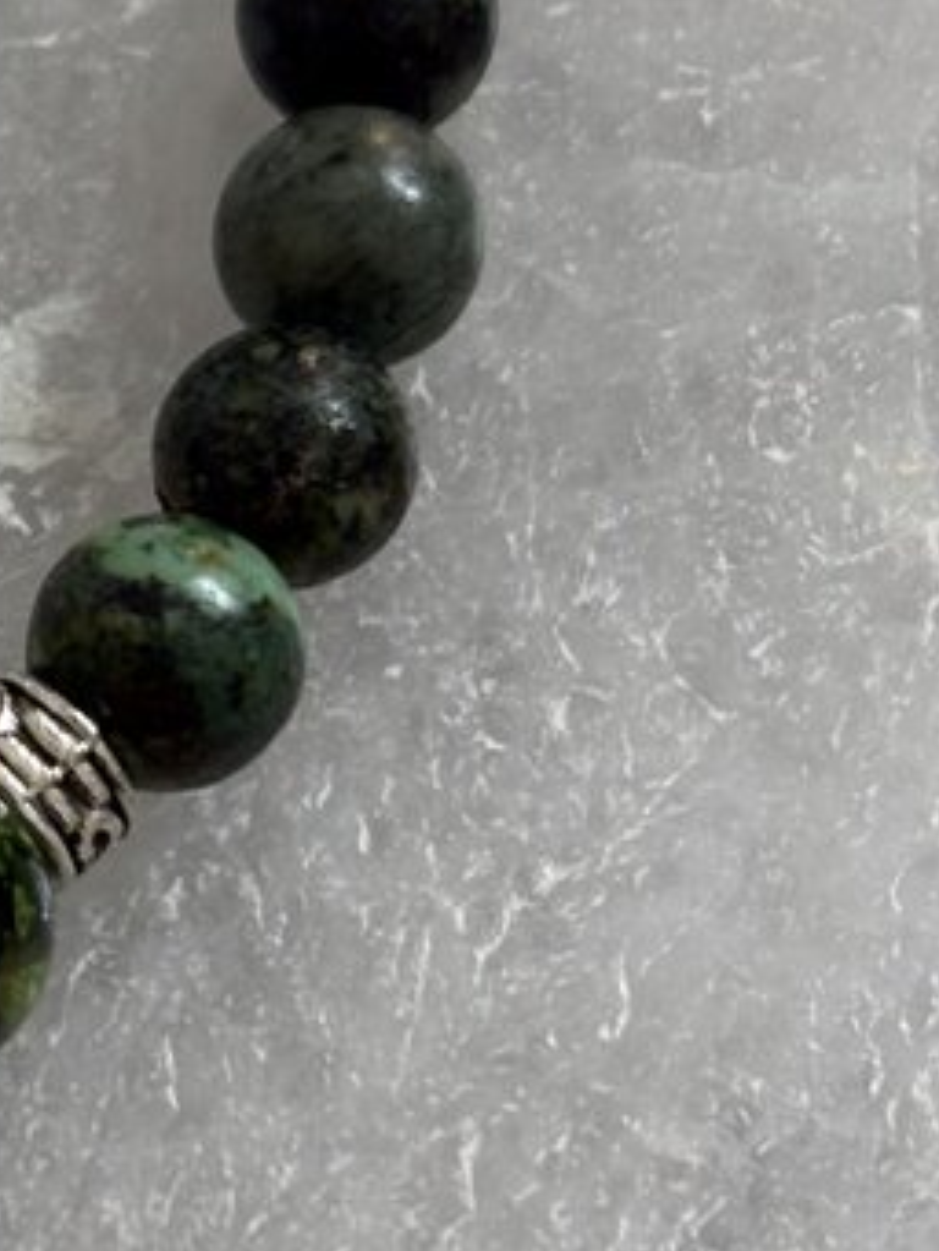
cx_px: -458
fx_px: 6615
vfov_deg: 10.8
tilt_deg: -62.3
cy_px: 407
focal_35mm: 183
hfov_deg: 8.0
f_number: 1.6
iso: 64
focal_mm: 5.96
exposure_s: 1/60
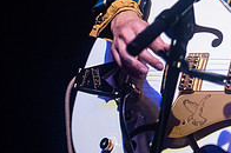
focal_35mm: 172
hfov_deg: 11.6
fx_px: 1102
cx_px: 318
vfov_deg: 7.8
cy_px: -70
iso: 3200
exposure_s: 1/250
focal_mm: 58
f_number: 3.2
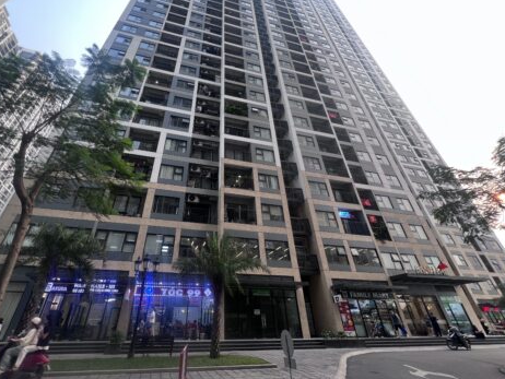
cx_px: 229
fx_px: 219
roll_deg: +0.1
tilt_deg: +34.6
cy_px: 162
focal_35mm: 15
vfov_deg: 81.3
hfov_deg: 97.9
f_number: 1.8
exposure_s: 1/99
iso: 50
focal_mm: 1.57
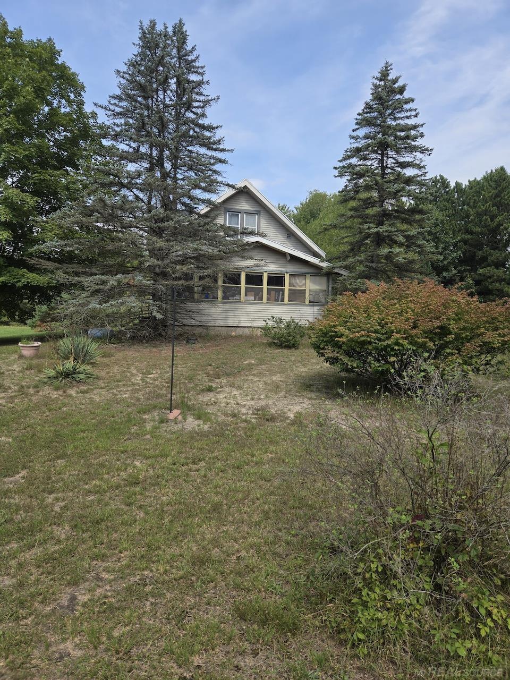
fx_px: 452
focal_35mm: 23
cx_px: 255
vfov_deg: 73.9
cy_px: 340
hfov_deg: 58.9
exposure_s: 1/1242
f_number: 1.8
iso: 25
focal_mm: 5.4
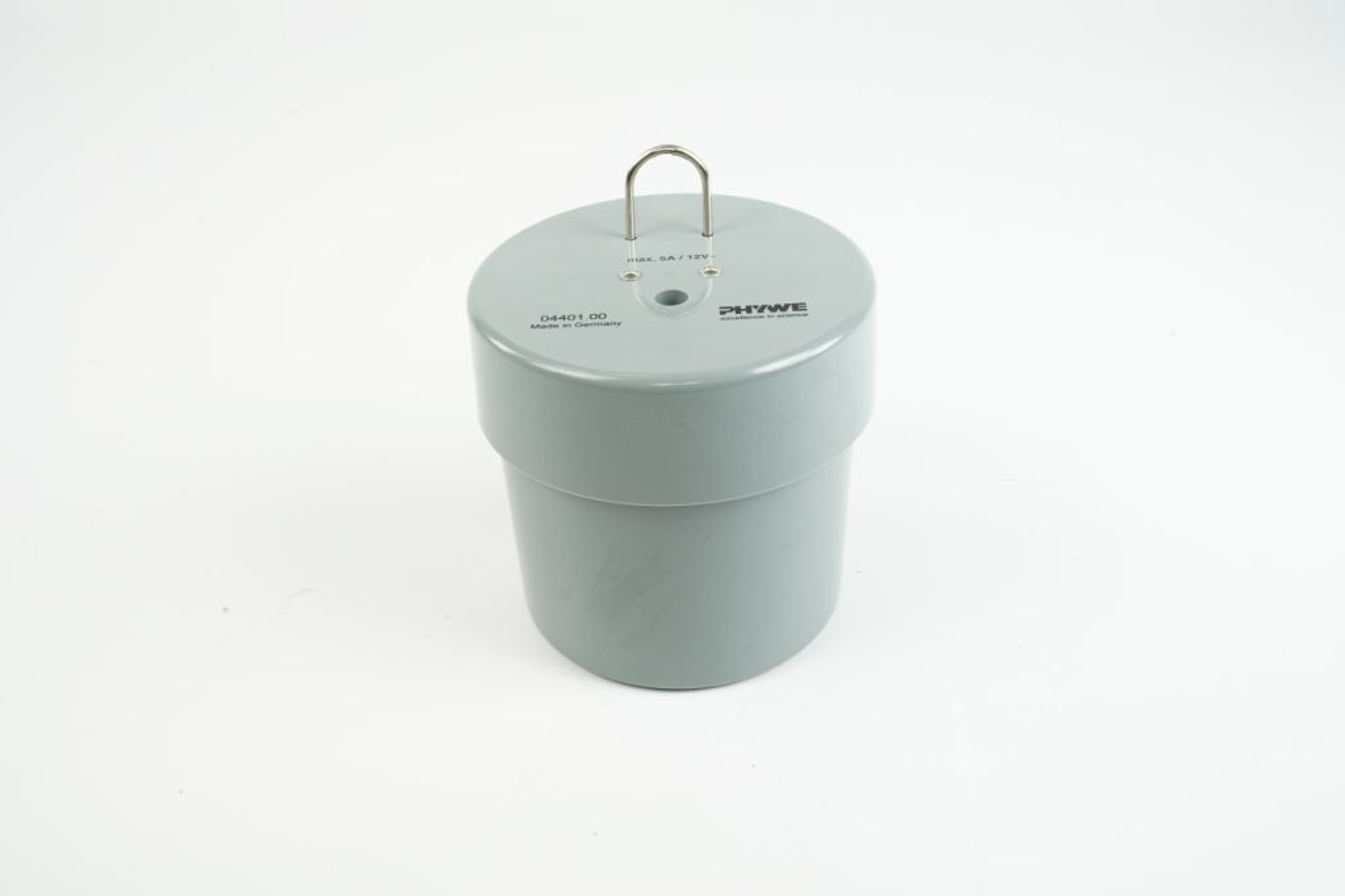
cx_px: 672
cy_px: 448
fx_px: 1344
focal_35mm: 36
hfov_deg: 53.1
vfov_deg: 36.8
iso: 1600
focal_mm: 36
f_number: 20
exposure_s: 1/30
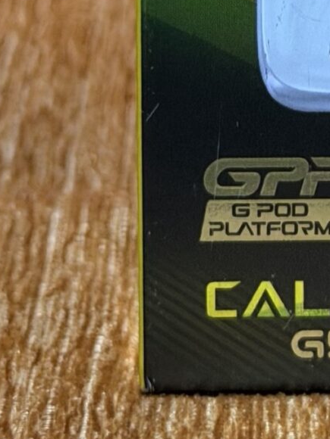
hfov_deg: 7.0
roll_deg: -0.1
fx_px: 2695
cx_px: 369
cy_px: -145
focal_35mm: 212
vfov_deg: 9.2
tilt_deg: -11.4
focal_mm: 6.76
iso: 400
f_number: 1.78
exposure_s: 1/35
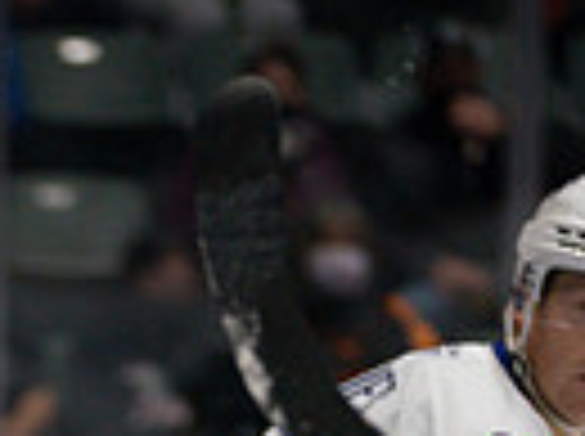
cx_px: -410
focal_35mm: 624
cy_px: 937
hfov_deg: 3.2
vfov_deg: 2.4
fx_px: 10526
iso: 2000
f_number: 2.8
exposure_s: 1/1250
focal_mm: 127
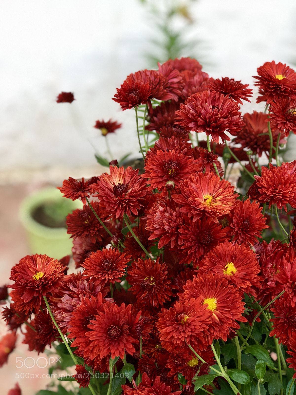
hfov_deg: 25.7
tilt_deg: -41.9
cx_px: 148
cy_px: 198
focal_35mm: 57
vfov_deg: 33.8
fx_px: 650
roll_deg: -6.9
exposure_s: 1/100
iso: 80
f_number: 2.8
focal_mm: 6.6
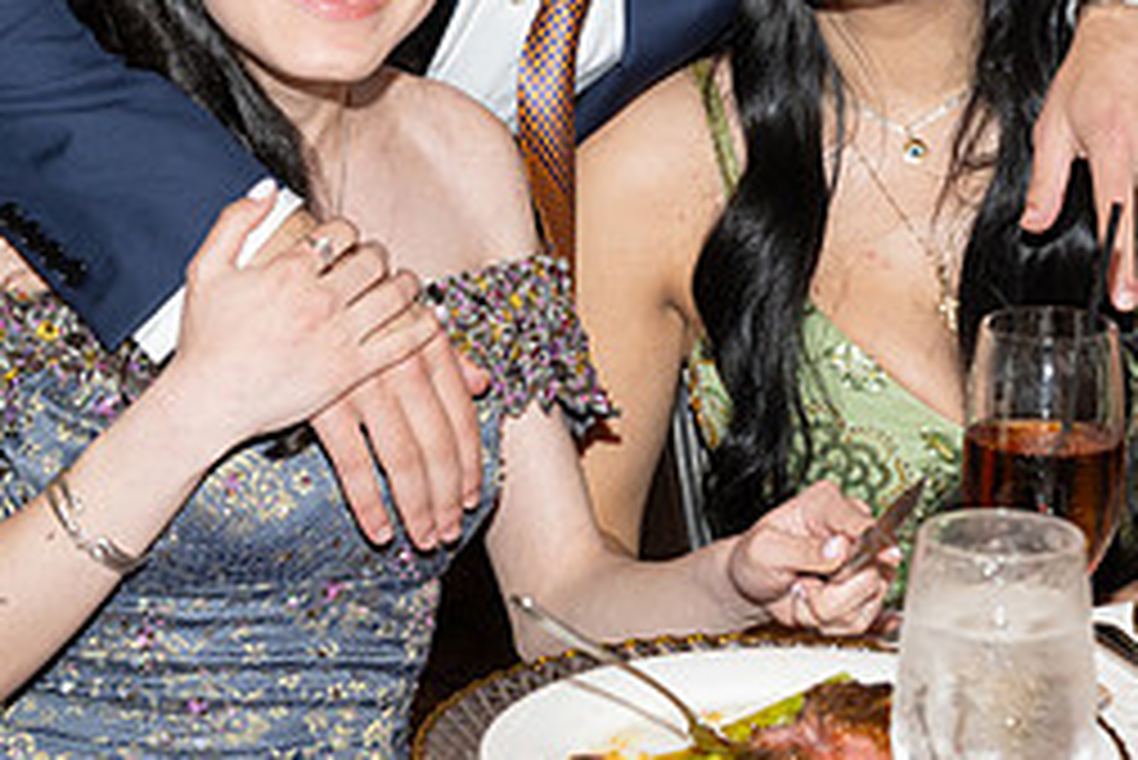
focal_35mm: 119
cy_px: -11
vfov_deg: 11.4
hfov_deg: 17.1
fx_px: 3764
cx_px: 769
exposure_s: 1/100
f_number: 5.6
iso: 800
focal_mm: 52
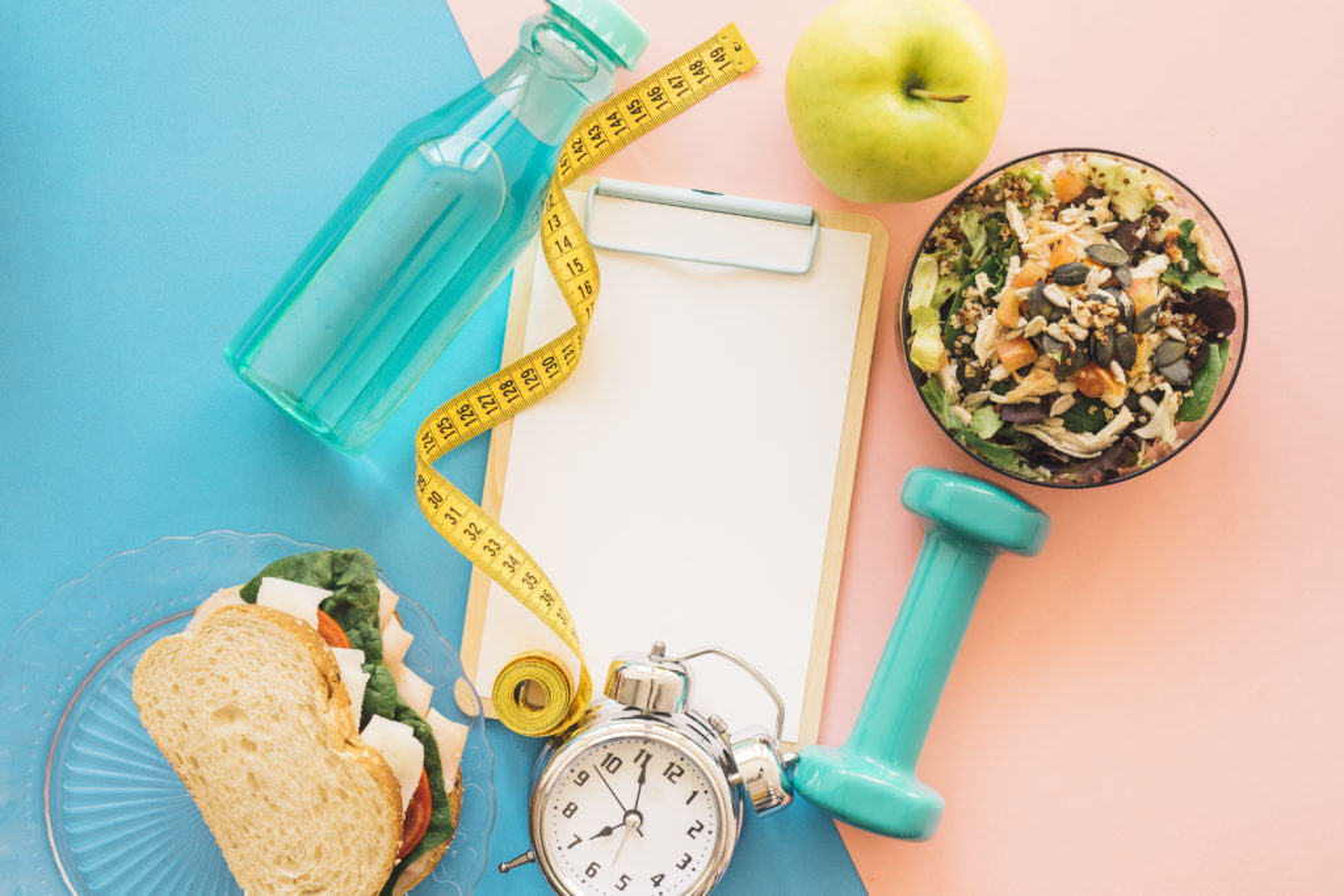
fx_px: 2390
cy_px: 448
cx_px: 672
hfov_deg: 31.4
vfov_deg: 21.2
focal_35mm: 64
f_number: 10
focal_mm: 64
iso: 125
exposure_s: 1/15
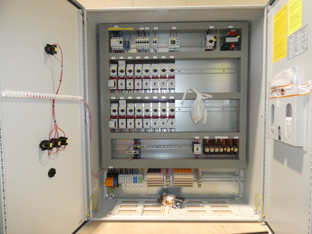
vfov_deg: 66.0
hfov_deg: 81.7
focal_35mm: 20
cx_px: 156
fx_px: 180
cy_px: 117
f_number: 2.8
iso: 800
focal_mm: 3.6
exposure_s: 1/60
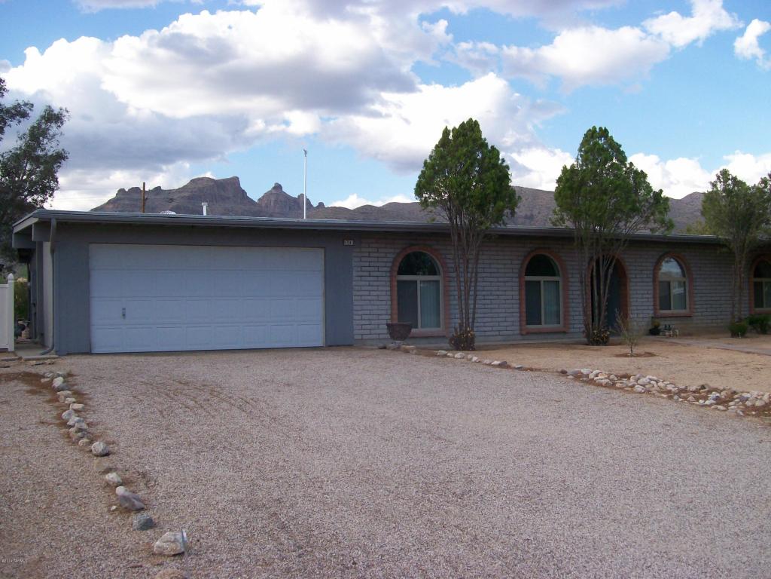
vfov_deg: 39.7
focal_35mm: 36
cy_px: 290
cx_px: 386
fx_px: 802
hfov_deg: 51.4
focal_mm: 6
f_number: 2.7
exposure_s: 1/598
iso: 80
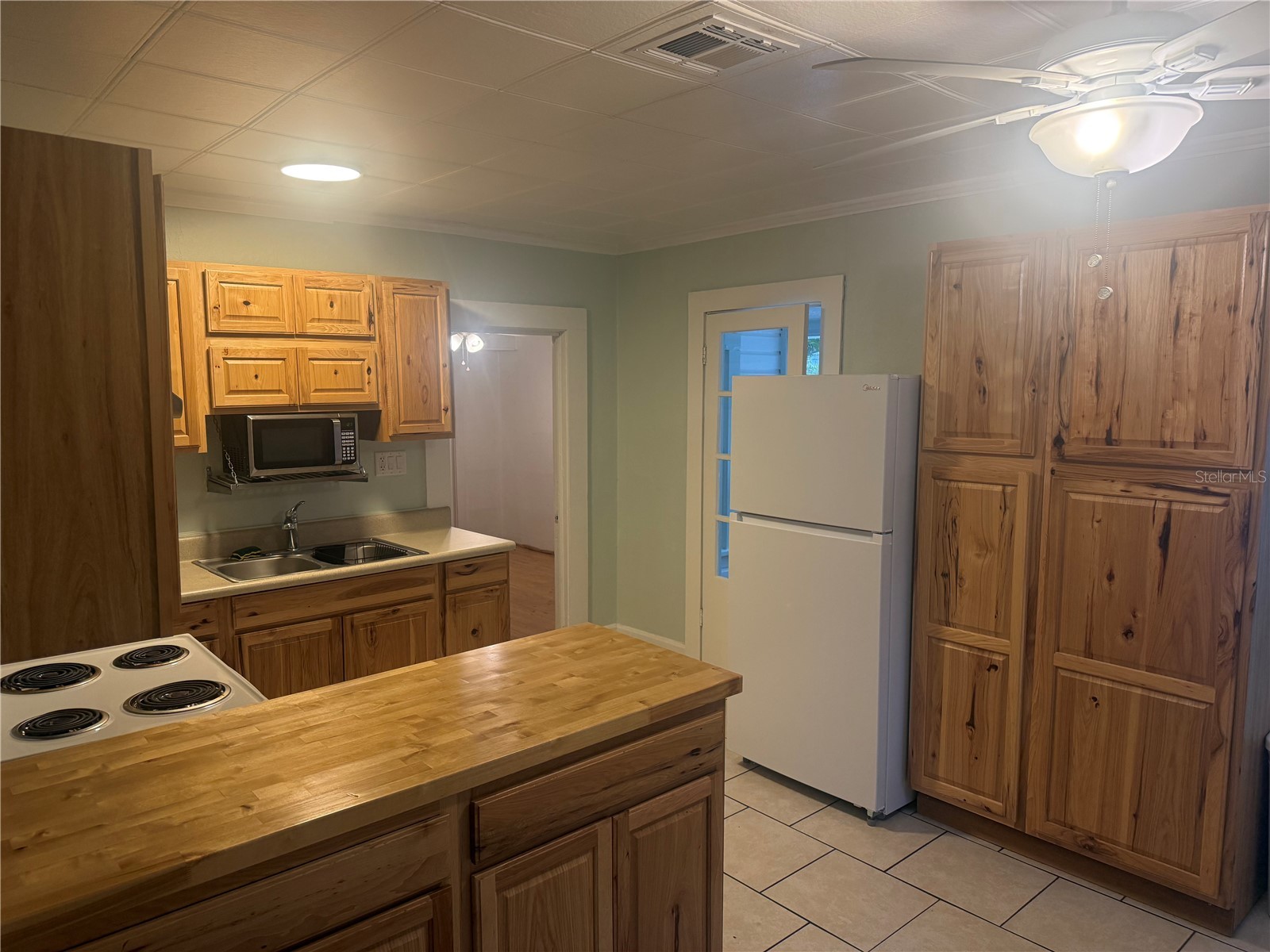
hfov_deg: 71.6
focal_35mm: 24
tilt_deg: -5.5
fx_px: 881
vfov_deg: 56.8
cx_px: 635
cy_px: 476
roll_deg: +0.9
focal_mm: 6.76
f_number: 1.78
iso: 250
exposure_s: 1/120
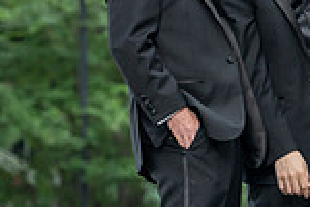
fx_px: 3591
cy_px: 41
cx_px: 525
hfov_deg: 4.9
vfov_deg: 3.3
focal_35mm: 417
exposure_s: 1/250
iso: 400
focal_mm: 94
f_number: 4
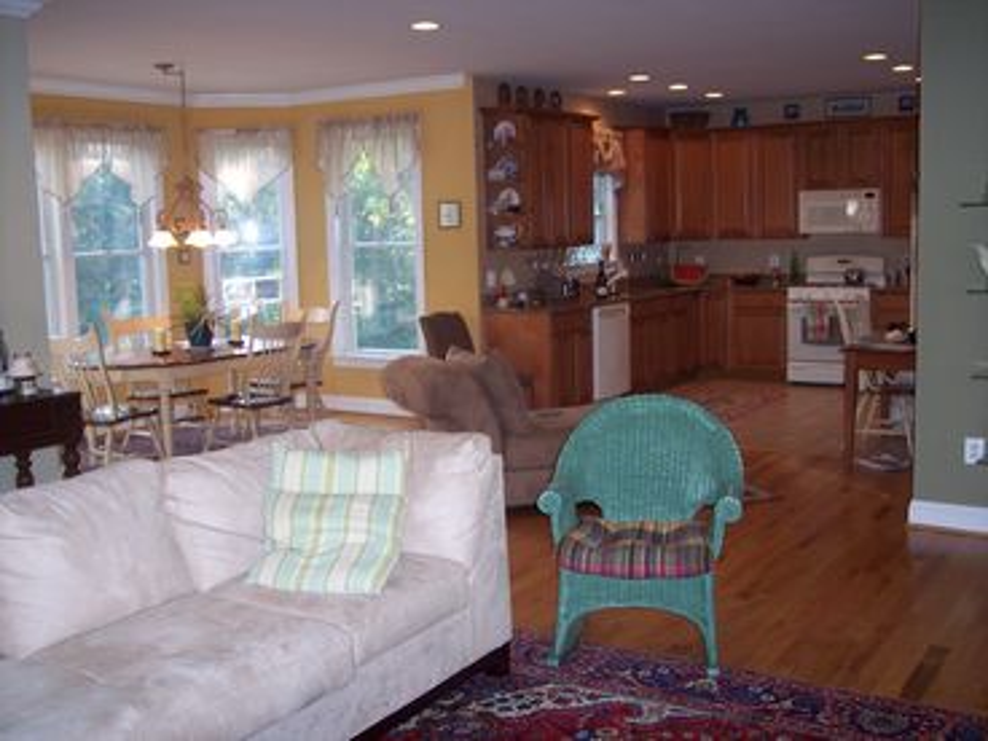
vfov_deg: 36.8
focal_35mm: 39
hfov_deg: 47.9
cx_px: 494
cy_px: 370
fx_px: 1113
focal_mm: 8
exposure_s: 1/60
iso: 140
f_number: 2.8
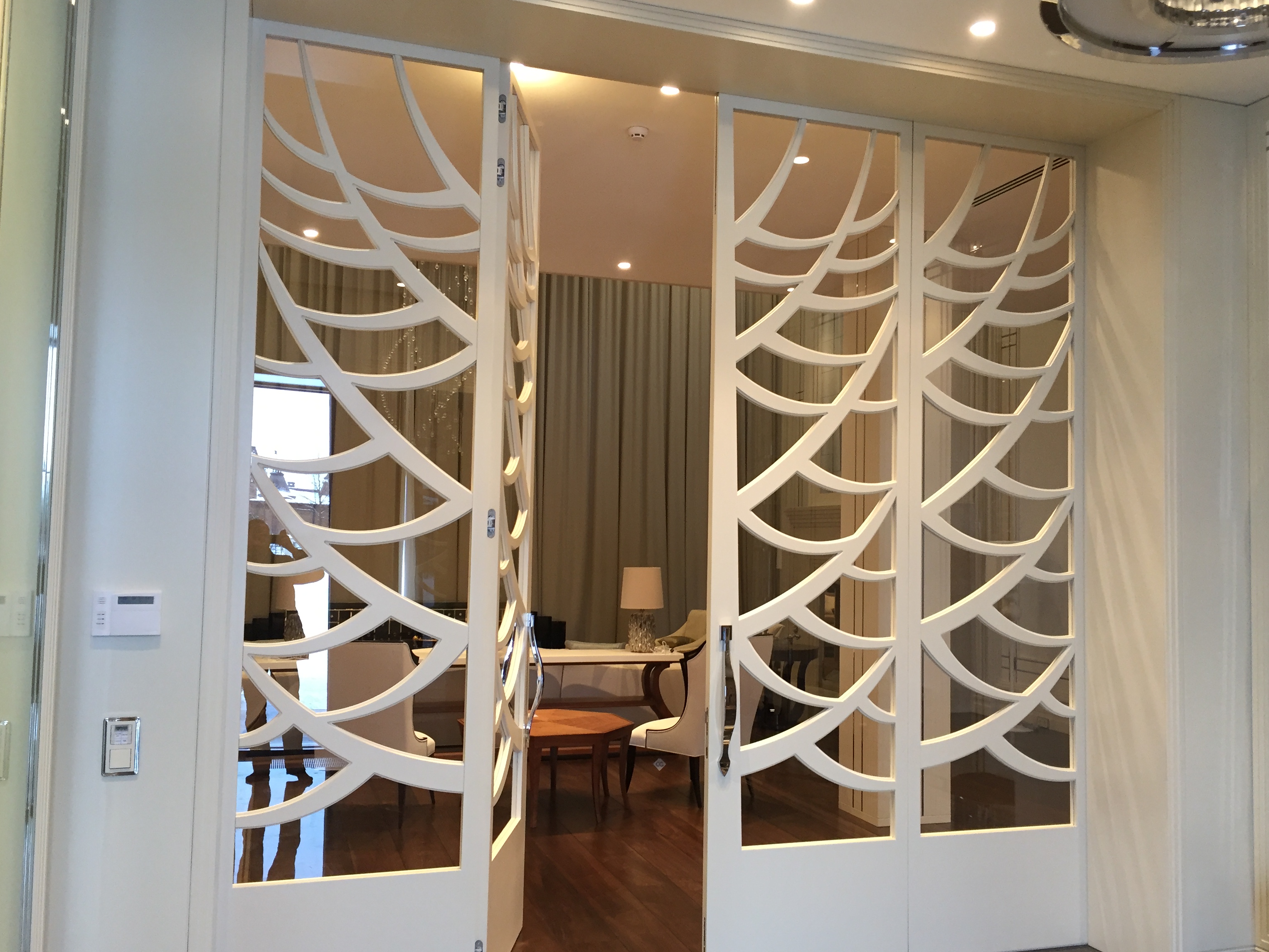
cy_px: 483
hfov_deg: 58.3
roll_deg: -2.1
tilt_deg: +3.8
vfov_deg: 45.4
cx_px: 664
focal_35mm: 31
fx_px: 1136
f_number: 2.2
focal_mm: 4.15
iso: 125
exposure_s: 1/33
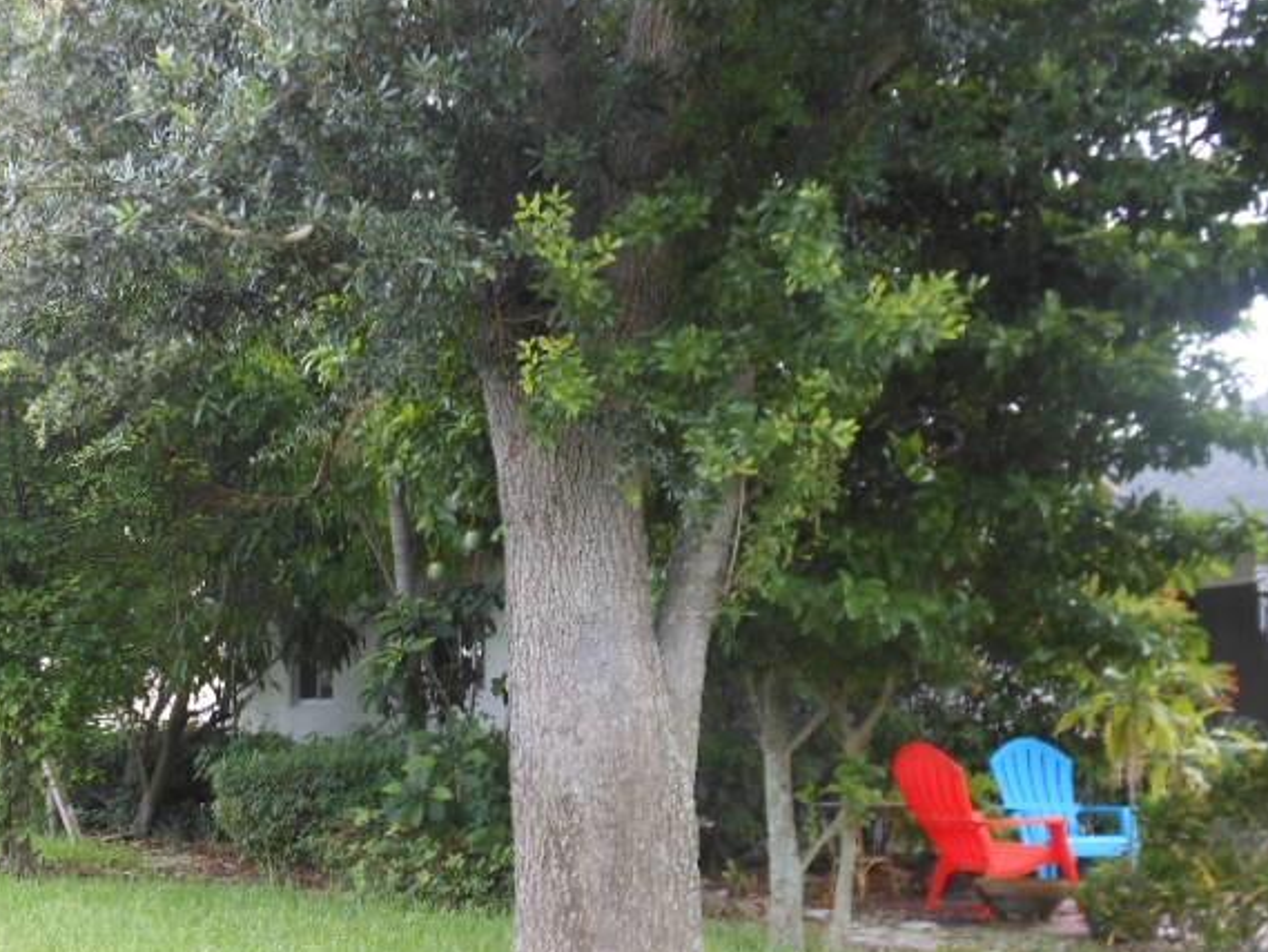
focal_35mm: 45
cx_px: 259
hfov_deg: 40.4
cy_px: 517
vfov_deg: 32.2
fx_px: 1649
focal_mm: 4.5
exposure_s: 1/40
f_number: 3.2
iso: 80
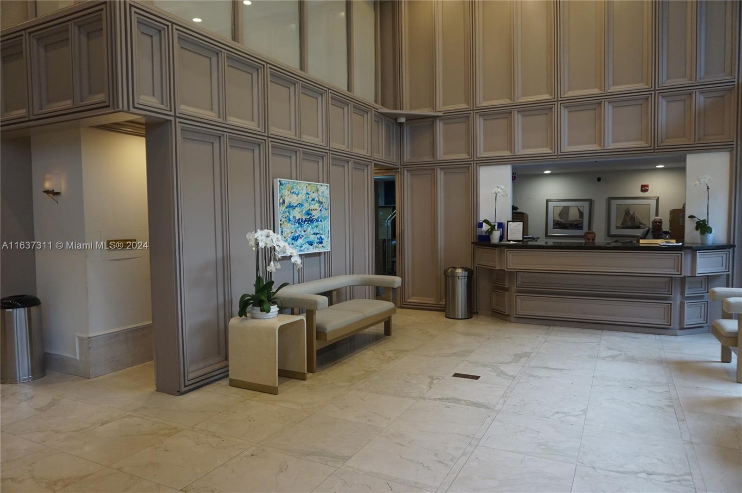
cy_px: 246
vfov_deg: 53.0
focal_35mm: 24
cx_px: 371
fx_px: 494
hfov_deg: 73.8
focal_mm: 16
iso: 800
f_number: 4
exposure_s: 1/160
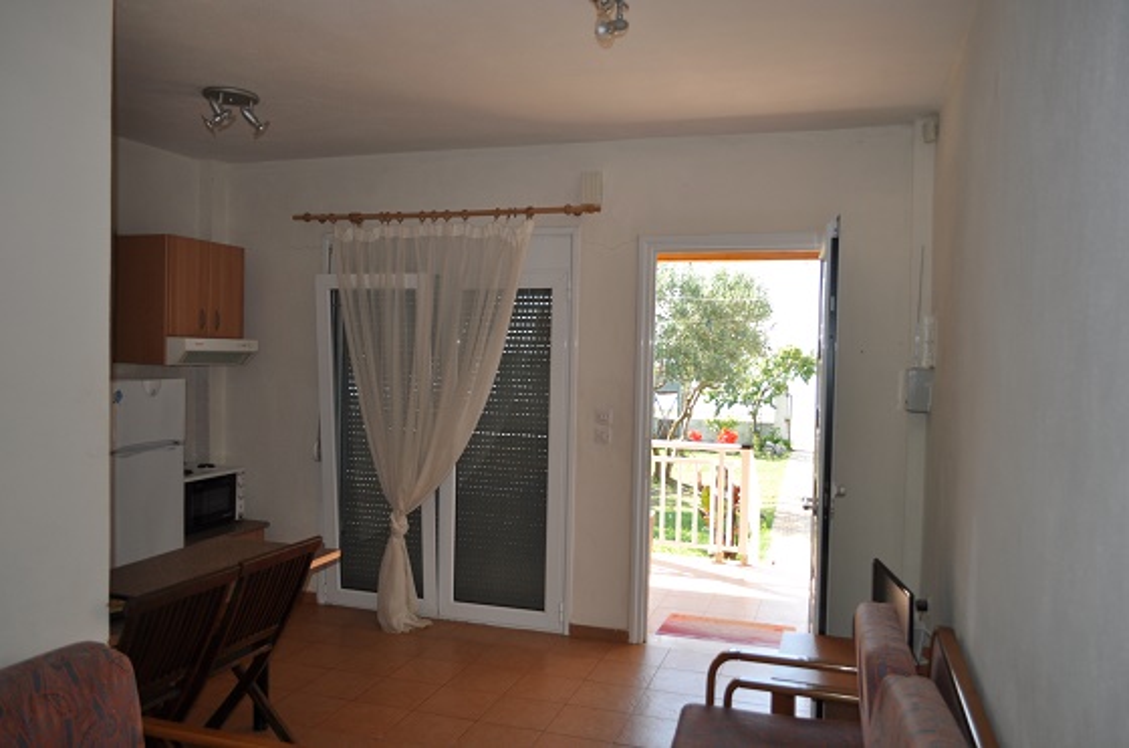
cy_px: 374
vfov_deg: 47.7
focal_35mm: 27
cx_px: 564
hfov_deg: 67.5
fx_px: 845
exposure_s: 1/200
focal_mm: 18
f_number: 3.5
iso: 200
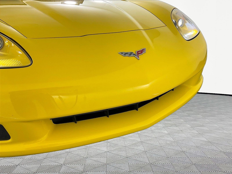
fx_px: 194
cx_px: 116
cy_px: 87
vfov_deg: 48.2
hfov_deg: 61.7
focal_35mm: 29
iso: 32
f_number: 1.8
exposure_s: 1/120
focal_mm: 3
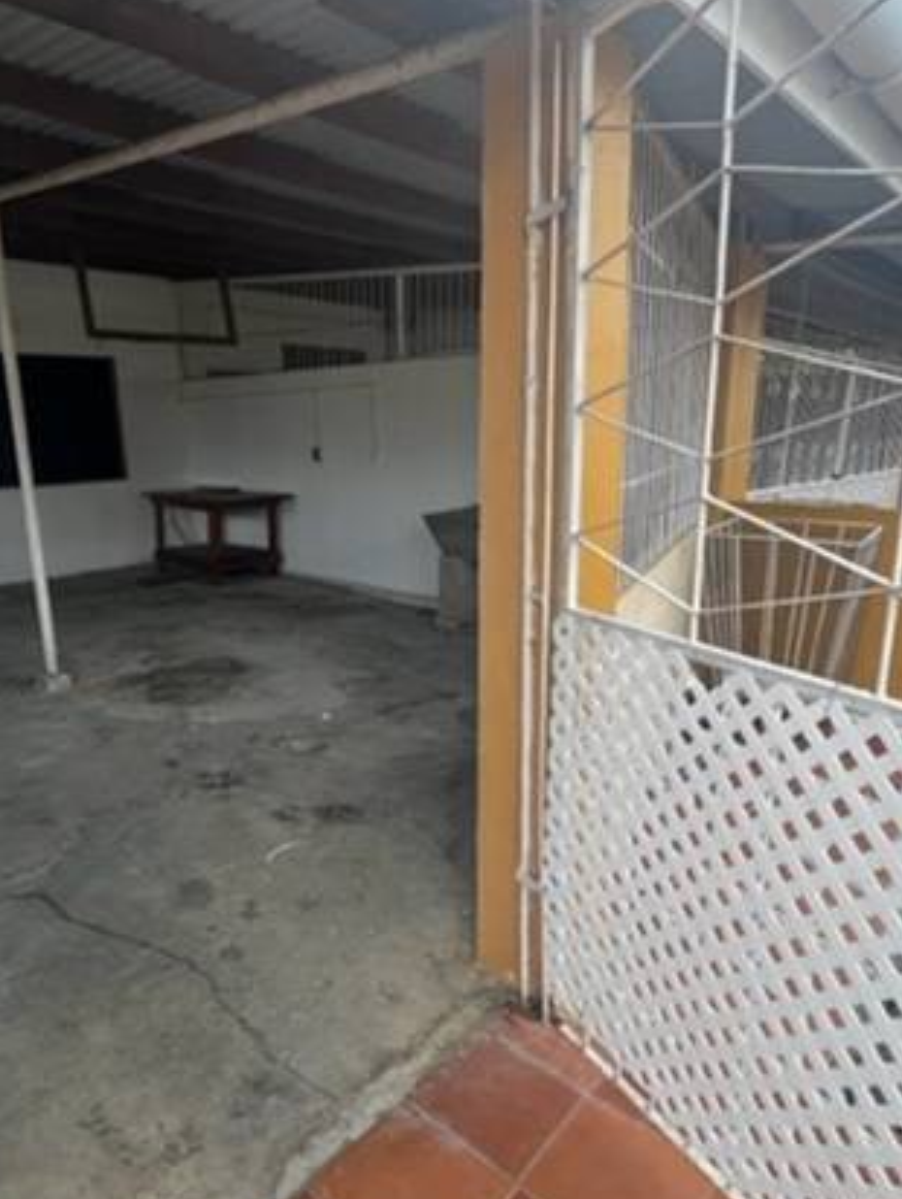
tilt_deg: -14.1
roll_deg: +1.4
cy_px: 623
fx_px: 728
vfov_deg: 78.9
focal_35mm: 21
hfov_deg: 63.2
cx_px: 375
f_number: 1.8
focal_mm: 1.57
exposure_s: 1/238
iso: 32
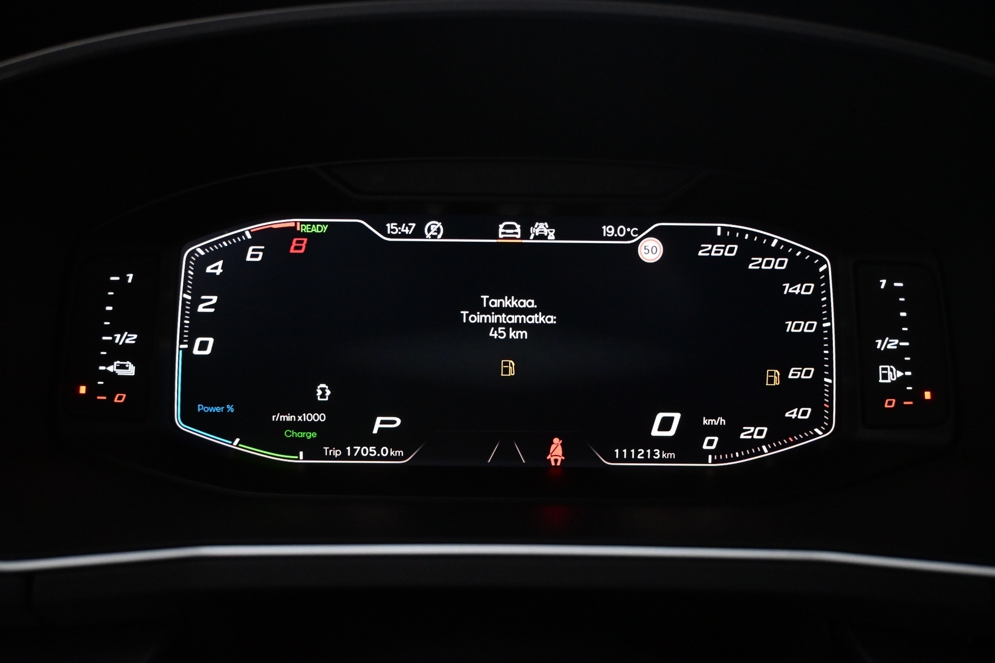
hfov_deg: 61.9
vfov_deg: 43.6
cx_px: 498
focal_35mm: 30
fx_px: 829
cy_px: 332
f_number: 3.8
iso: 3600
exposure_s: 1/60
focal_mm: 20
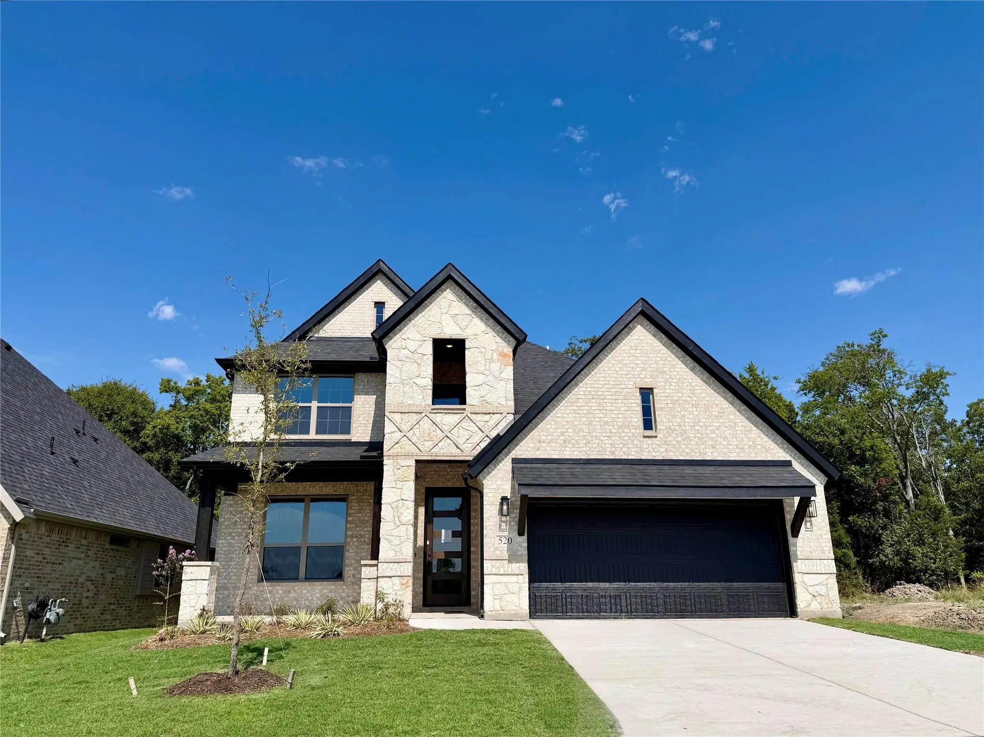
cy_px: 368
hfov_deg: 71.6
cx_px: 492
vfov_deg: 56.8
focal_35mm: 24
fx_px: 682
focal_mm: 6.76
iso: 80
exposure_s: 1/8130
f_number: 1.78
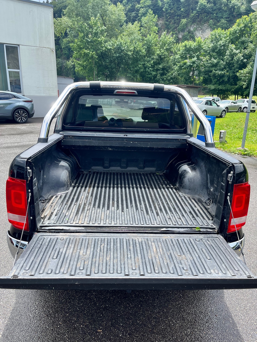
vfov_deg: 67.3
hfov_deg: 53.1
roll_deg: -1.5
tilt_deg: -17.3
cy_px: 171
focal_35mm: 26
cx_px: 128
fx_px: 257
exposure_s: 1/1372
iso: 50
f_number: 1.6
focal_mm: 5.1
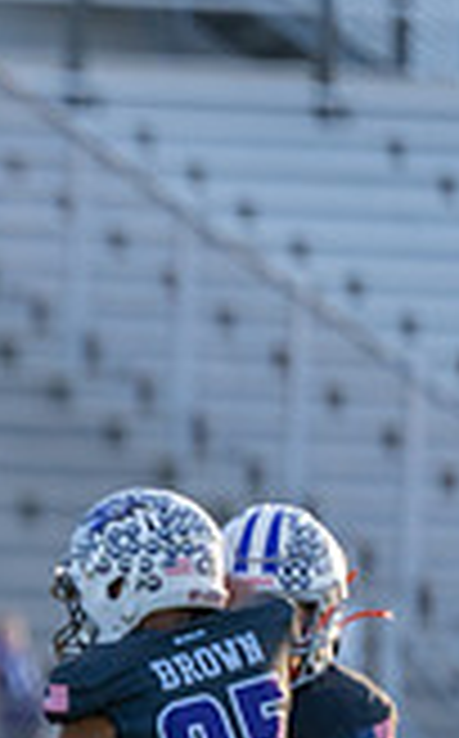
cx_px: -972
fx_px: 16751
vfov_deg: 2.5
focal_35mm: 834
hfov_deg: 1.6
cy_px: 807
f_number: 2.8
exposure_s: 1/1250
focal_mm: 200
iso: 250
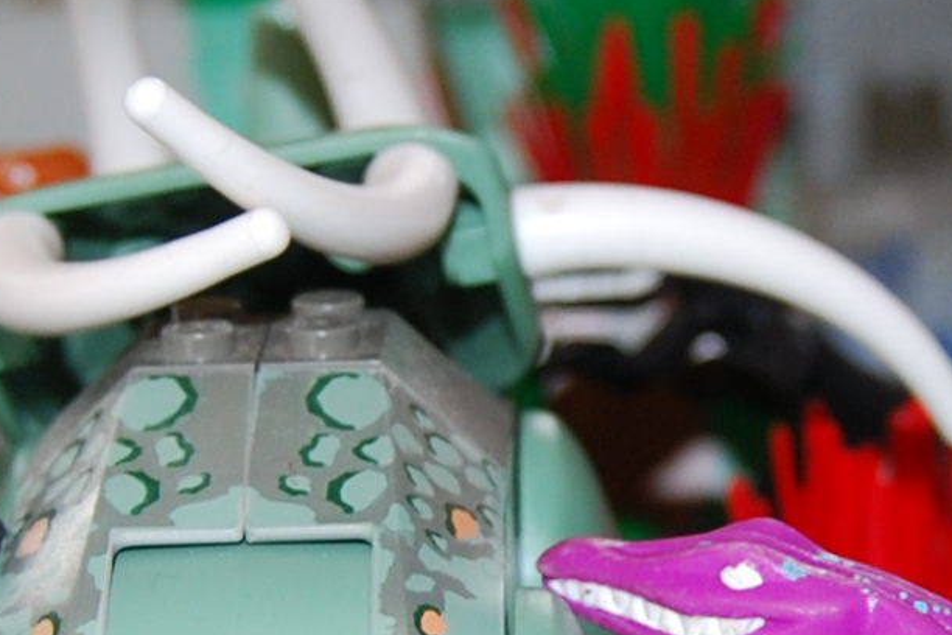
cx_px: 624
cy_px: 514
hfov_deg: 12.0
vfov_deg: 8.0
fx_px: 4522
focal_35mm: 171
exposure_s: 1/60
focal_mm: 18
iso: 200
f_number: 3.5
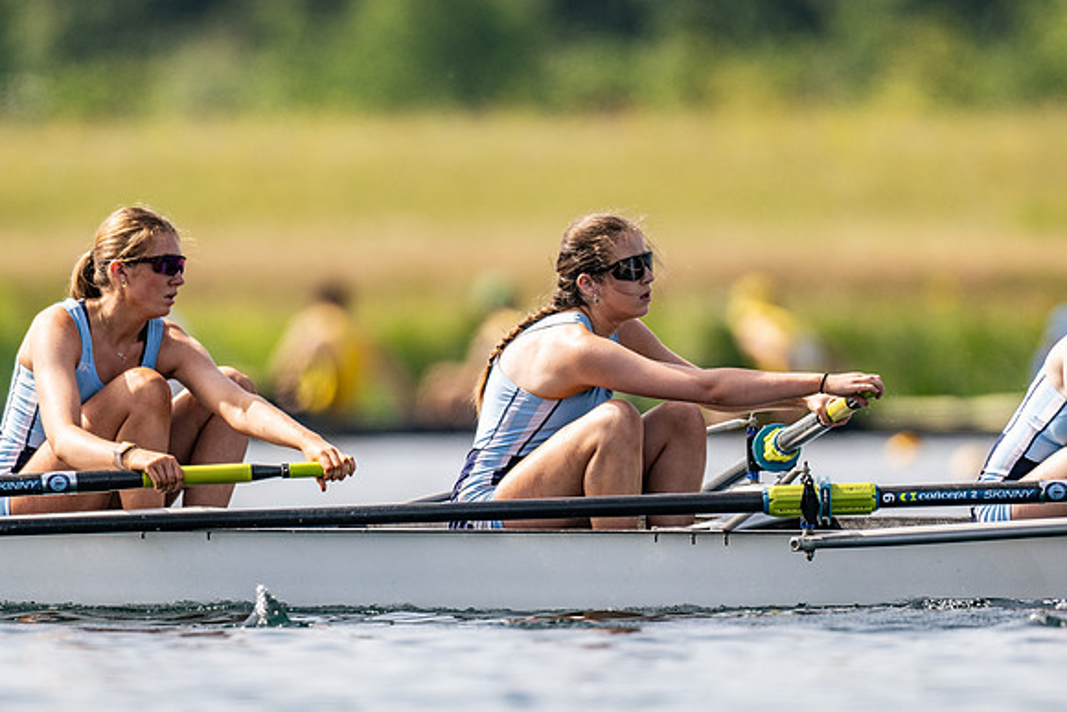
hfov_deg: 2.3
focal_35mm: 900
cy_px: 356
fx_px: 26694
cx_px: 534
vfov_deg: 1.5
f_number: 4
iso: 180
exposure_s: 1/2500
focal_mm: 600
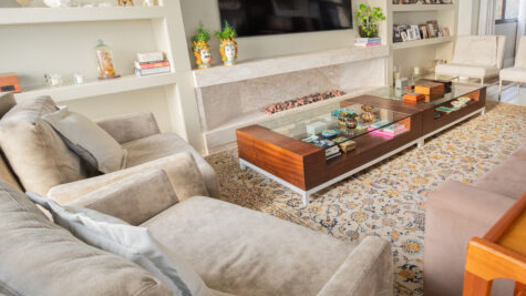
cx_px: 353
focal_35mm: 23
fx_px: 319
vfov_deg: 49.5
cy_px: 121
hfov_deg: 76.4
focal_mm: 9
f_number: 2.8
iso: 800
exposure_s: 1/160
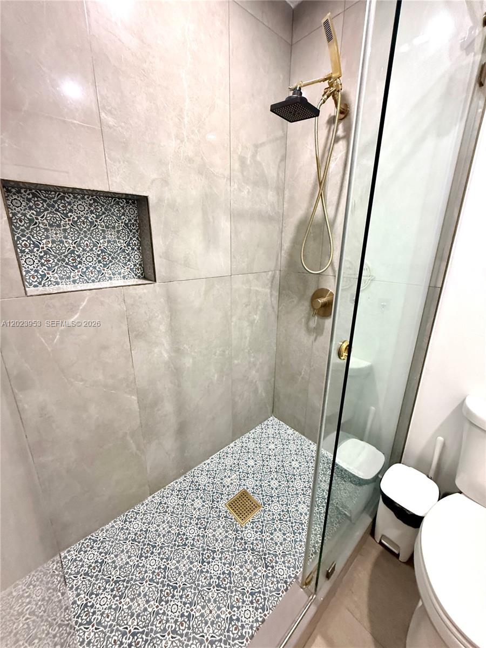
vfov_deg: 102.1
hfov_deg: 85.7
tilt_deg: -18.5
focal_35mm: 14
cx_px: 243
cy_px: 324
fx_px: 262
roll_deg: -0.9
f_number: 2.2
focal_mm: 2.22
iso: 640
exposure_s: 1/60
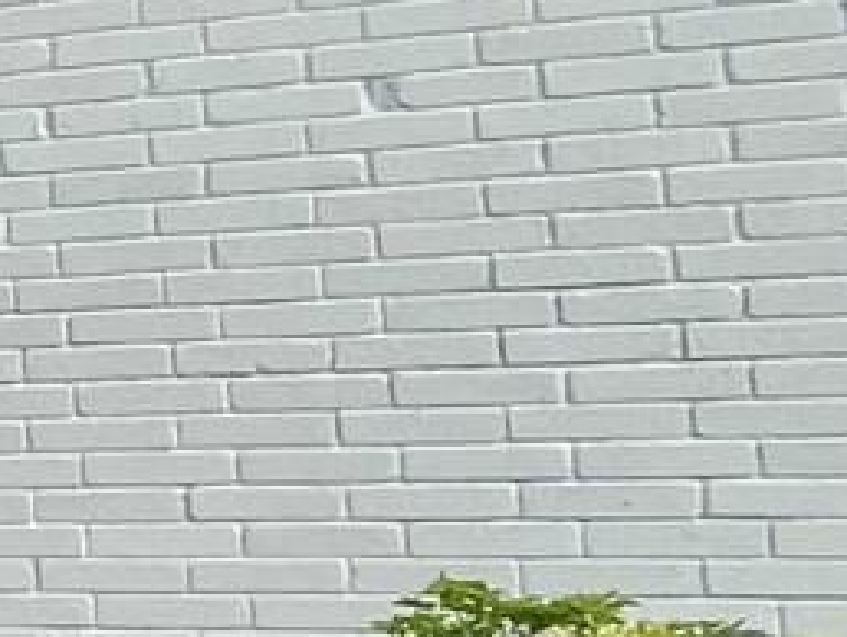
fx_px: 2523
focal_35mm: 103
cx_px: -2108
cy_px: 296
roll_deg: -0.8
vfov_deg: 14.4
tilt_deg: +5.5
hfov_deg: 9.6
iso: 32
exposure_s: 1/499
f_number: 1.8
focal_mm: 1.57
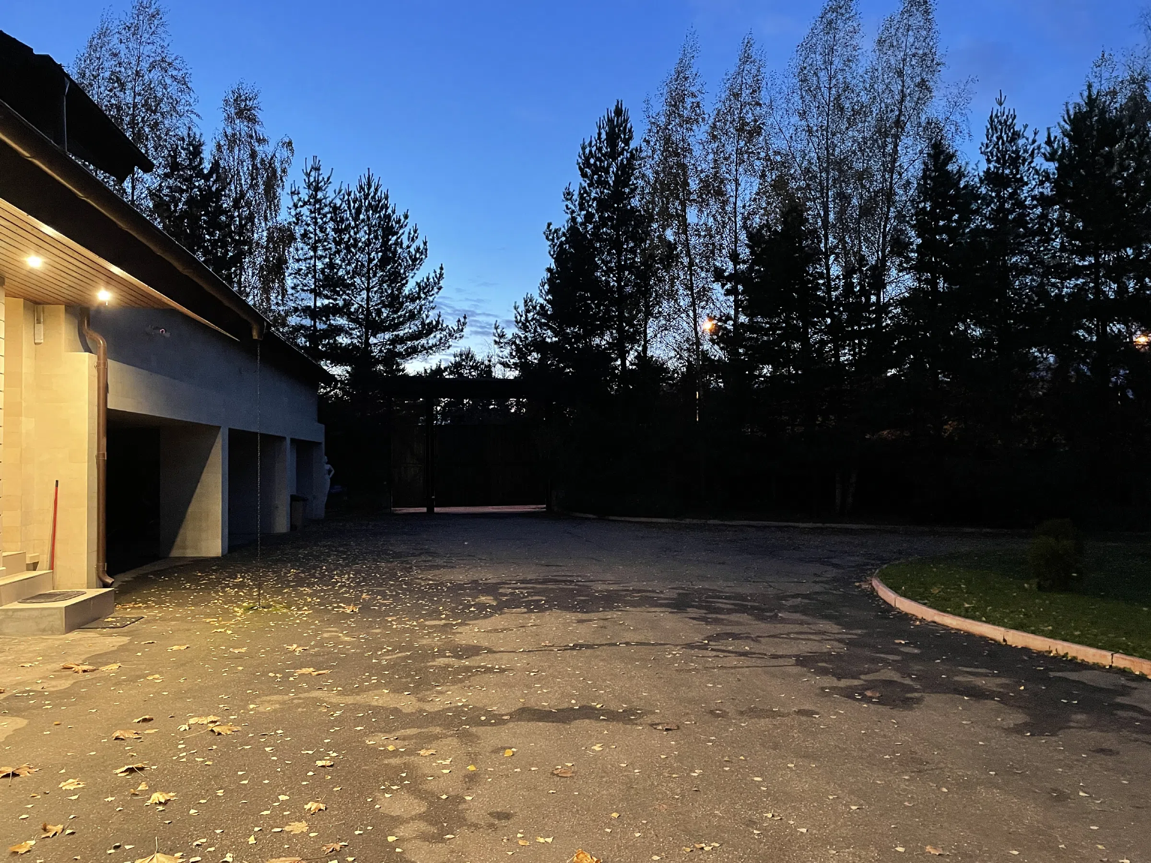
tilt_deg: +1.6
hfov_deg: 67.3
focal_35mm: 26
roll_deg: +0.8
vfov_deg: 53.1
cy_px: 432
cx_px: 576
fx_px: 865
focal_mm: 4.2
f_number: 1.6
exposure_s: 1/25
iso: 640
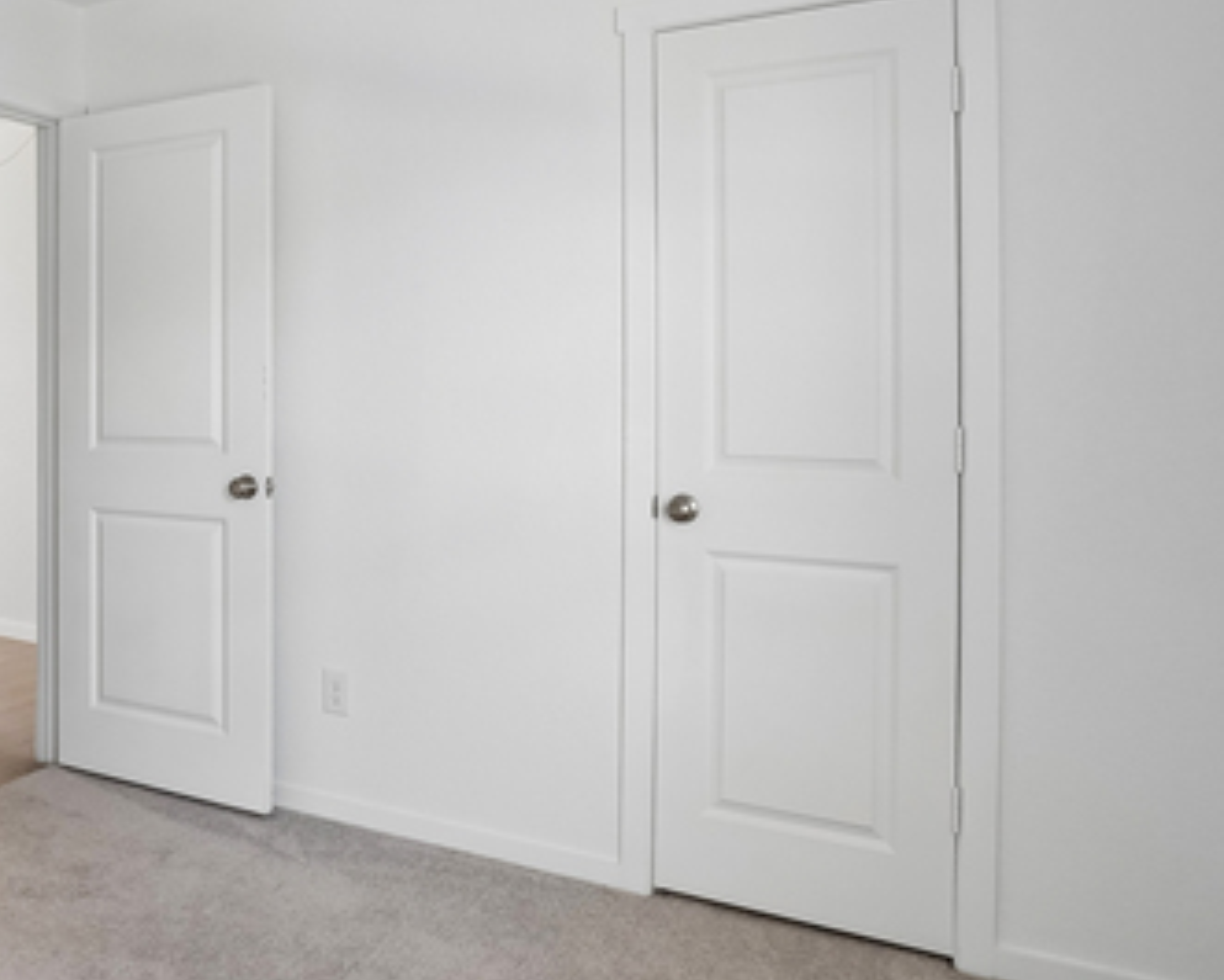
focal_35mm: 29
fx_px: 1051
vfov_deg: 49.8
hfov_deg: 55.9
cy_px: 405
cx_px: 237
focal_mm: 16
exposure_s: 1/20
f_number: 8
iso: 400
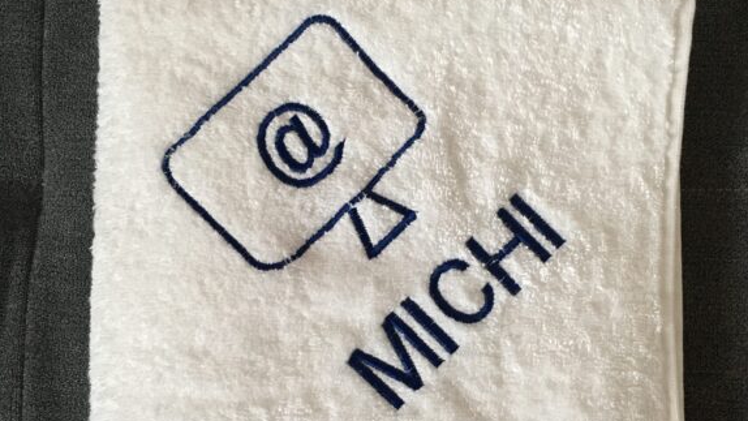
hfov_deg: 59.5
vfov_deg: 35.3
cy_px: 284
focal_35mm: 33
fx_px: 655
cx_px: 388
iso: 200
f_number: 2.2
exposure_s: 1/33
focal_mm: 4.15
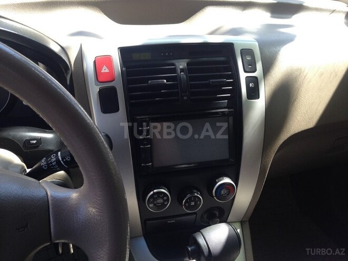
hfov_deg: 55.4
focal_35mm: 33
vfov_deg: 42.9
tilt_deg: -30.1
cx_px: 174
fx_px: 332
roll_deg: -2.1
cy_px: 130
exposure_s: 1/120
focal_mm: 4.12
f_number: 2.4
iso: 64
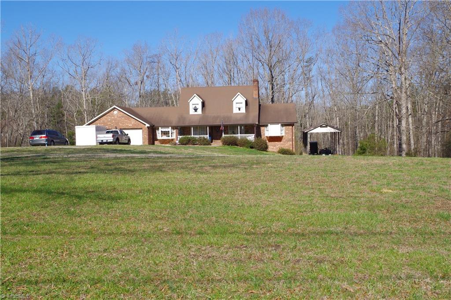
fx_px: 488
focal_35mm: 39
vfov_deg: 34.2
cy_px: 150
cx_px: 226
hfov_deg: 49.6
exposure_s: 1/100
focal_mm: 26.25
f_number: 11
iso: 100
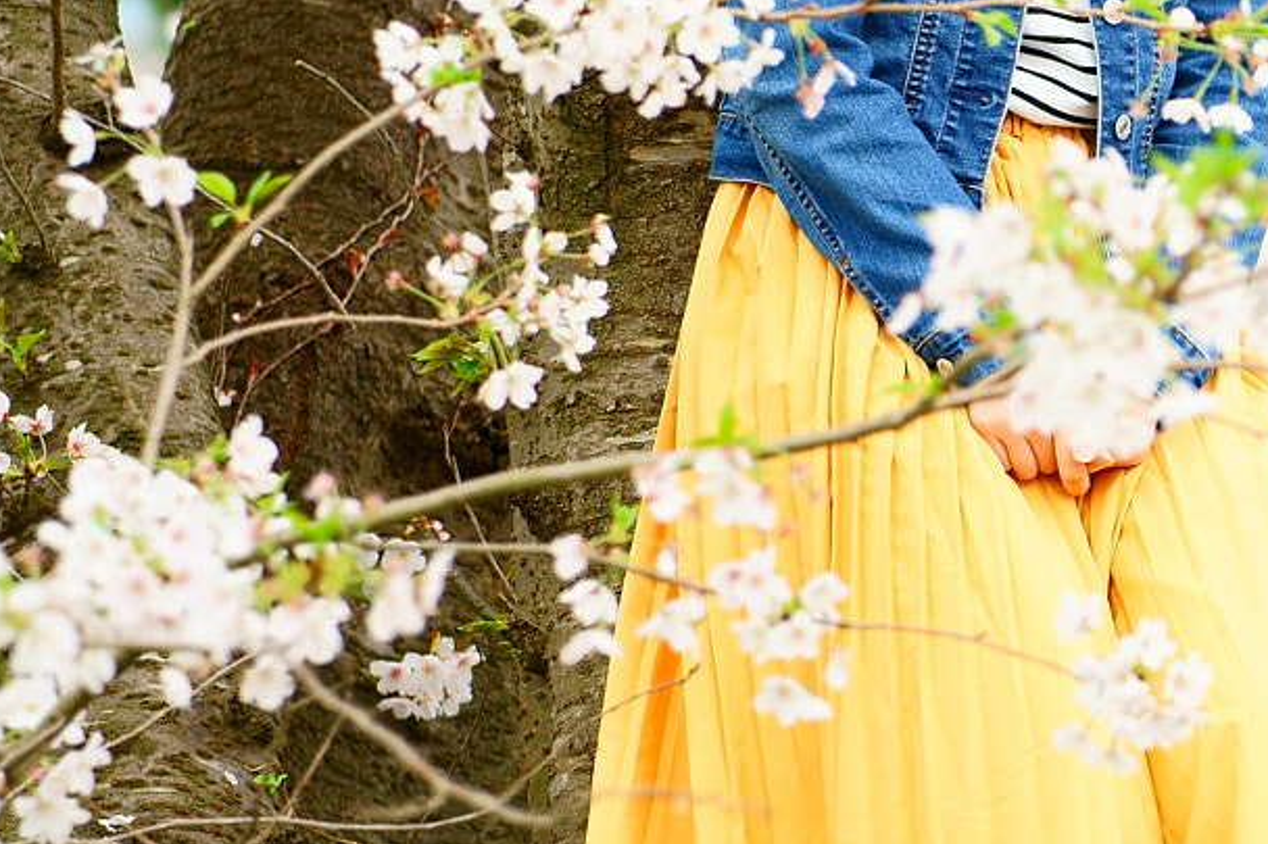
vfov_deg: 5.2
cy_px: 106
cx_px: 1591
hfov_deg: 7.8
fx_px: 9260
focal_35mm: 263
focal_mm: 100
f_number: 5.6
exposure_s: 1/100
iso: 100
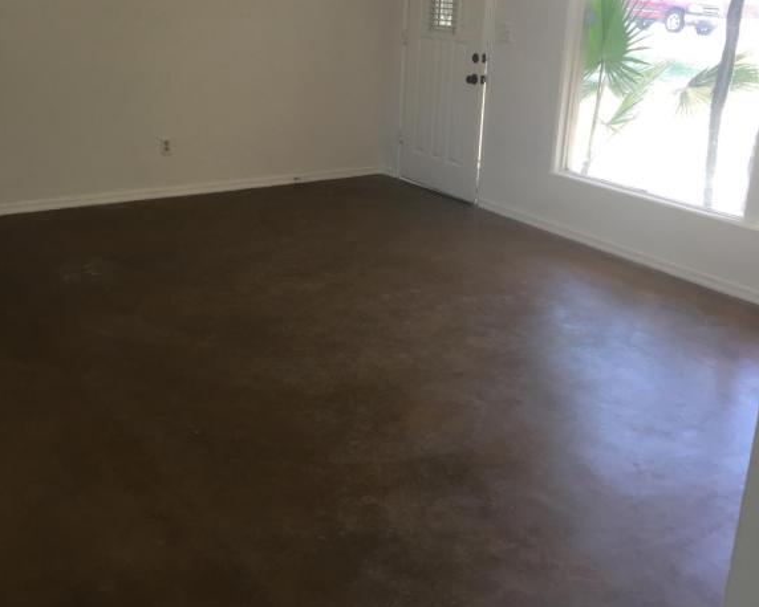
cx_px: 378
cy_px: 273
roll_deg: -2.8
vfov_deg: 39.1
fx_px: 854
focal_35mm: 38
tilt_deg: -19.1
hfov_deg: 47.9
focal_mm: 4.15
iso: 40
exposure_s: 1/100
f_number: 2.2
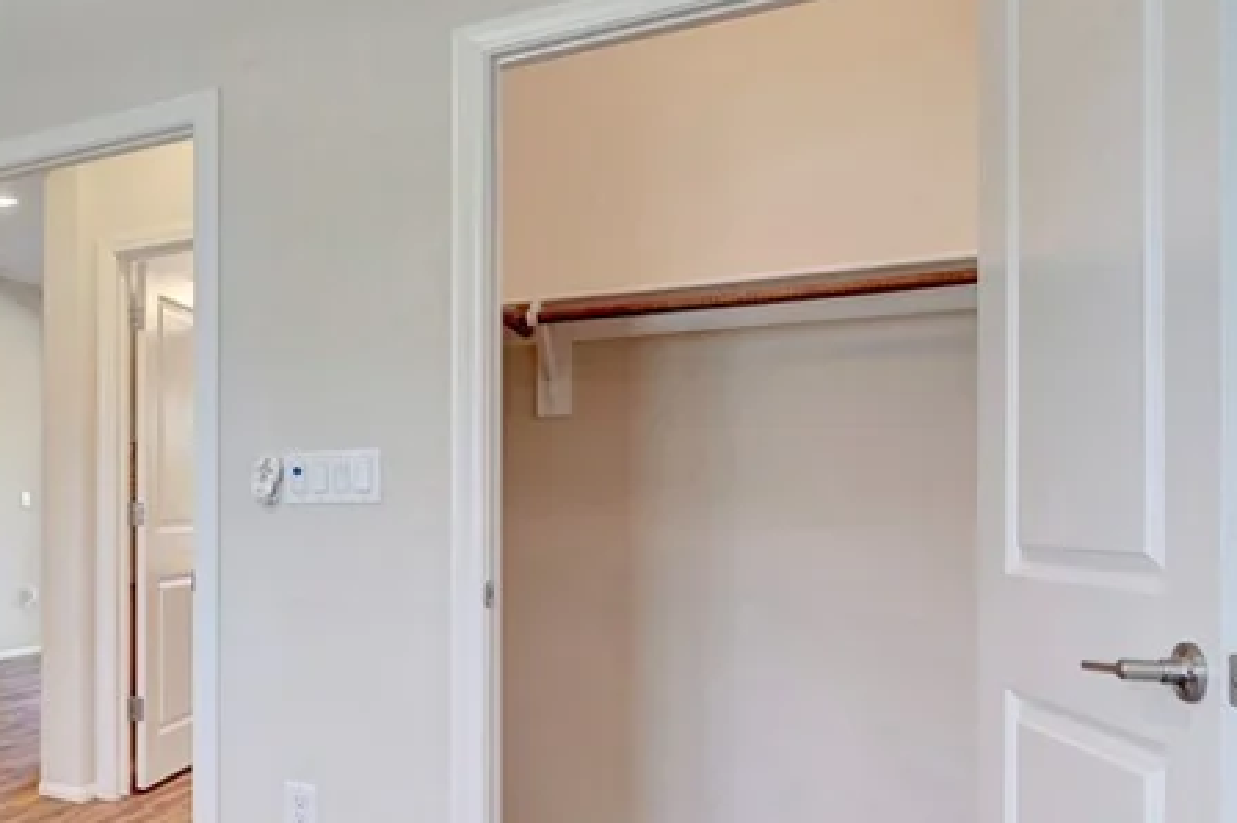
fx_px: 1099
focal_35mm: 32
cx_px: -160
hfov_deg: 43.5
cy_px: 493
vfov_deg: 40.9
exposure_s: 1/8
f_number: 8
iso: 800
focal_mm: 14
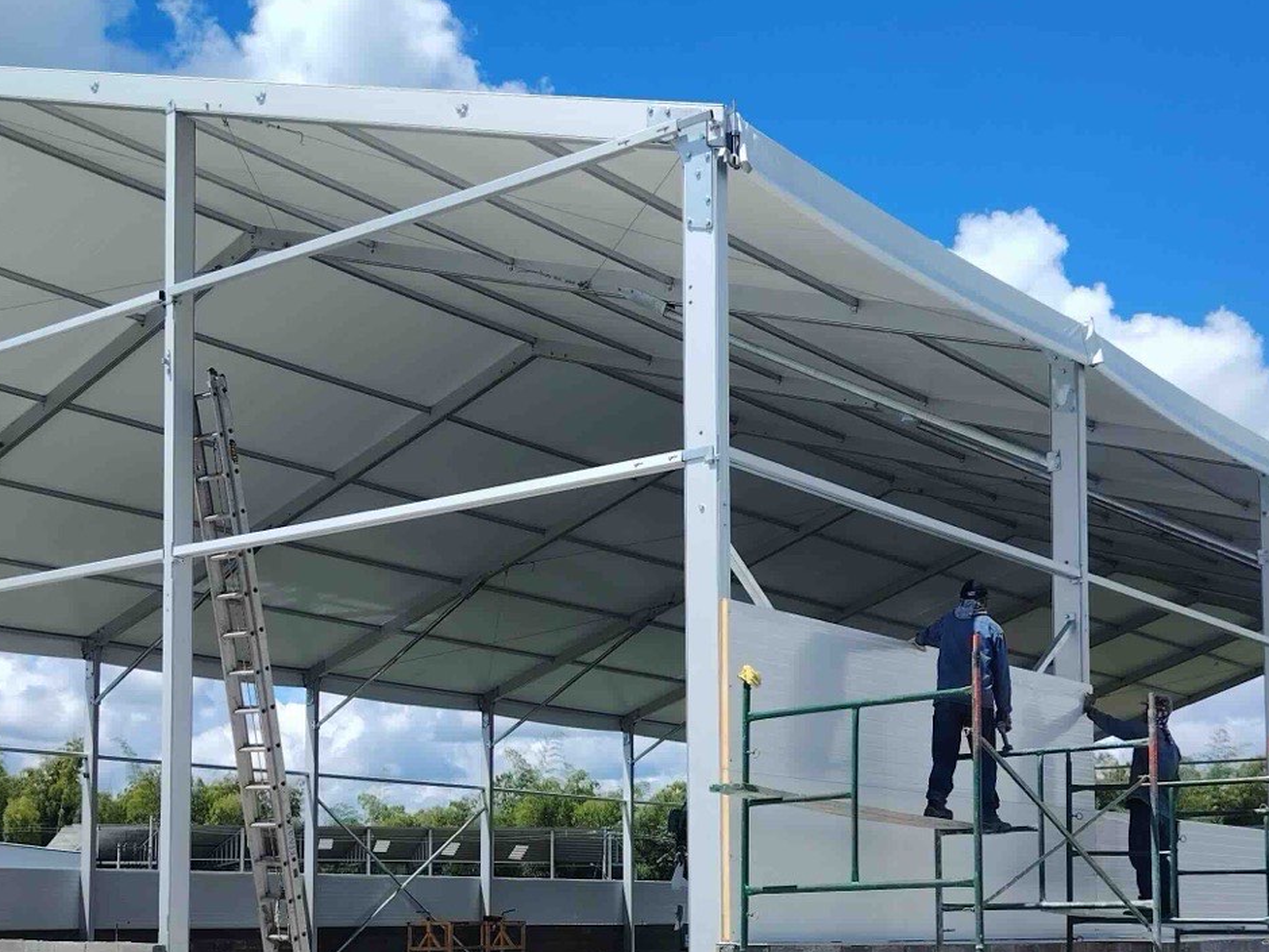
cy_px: 786
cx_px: 608
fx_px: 1796
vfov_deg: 28.9
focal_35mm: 49
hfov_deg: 38.9
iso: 100
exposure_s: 1/1156
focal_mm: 5.25
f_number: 1.75
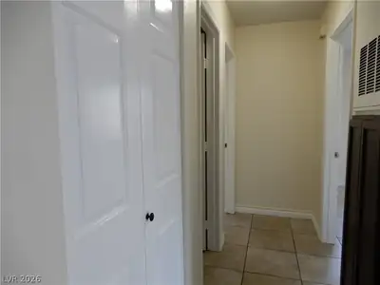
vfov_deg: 56.8
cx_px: 190
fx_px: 263
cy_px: 142
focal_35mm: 24
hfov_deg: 71.6
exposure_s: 1/30
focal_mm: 4.3
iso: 250
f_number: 3.4
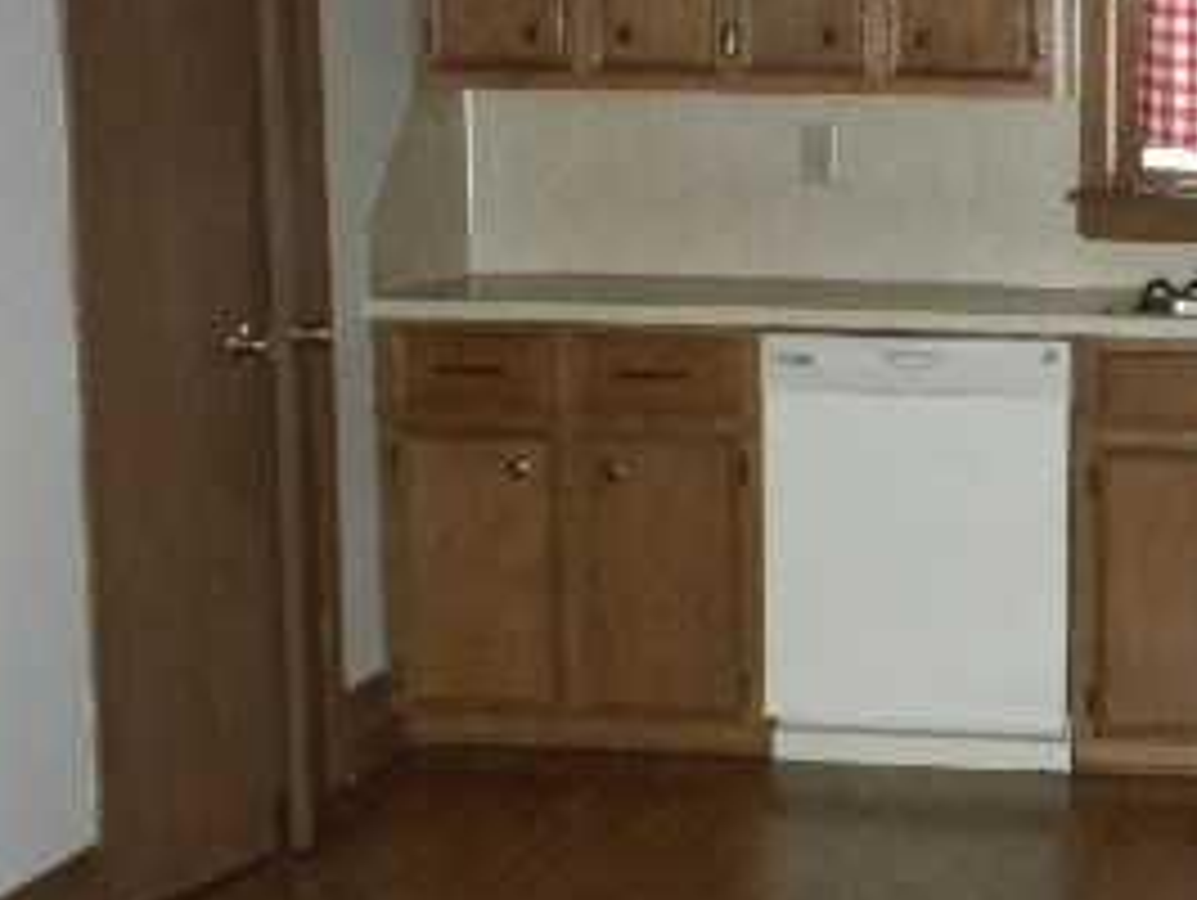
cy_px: 558
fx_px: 3080
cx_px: 1112
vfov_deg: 16.6
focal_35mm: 89
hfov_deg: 21.4
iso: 413
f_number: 3.5
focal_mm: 6.6
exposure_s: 1/30
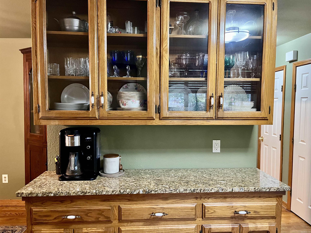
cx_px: 156
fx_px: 234
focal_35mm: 26
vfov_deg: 53.1
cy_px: 116
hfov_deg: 67.3
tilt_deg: -3.9
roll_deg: +0.6
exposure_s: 1/40
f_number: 1.6
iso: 640
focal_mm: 5.1
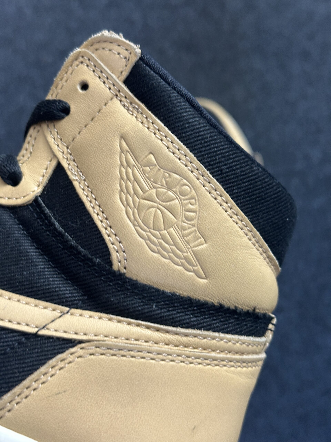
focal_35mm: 48
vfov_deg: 39.7
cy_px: 221
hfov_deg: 30.3
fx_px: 612
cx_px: 166
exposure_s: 1/33
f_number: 1.78
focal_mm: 6.86
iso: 200
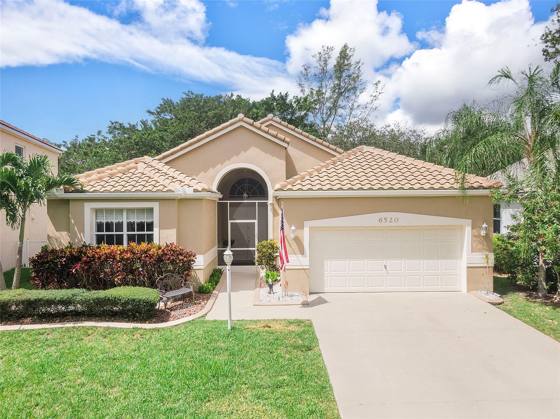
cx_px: 280
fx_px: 388
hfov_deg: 71.6
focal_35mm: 24
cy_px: 210
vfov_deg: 56.8
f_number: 2.8
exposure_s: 1/2000
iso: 110
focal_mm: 4.39
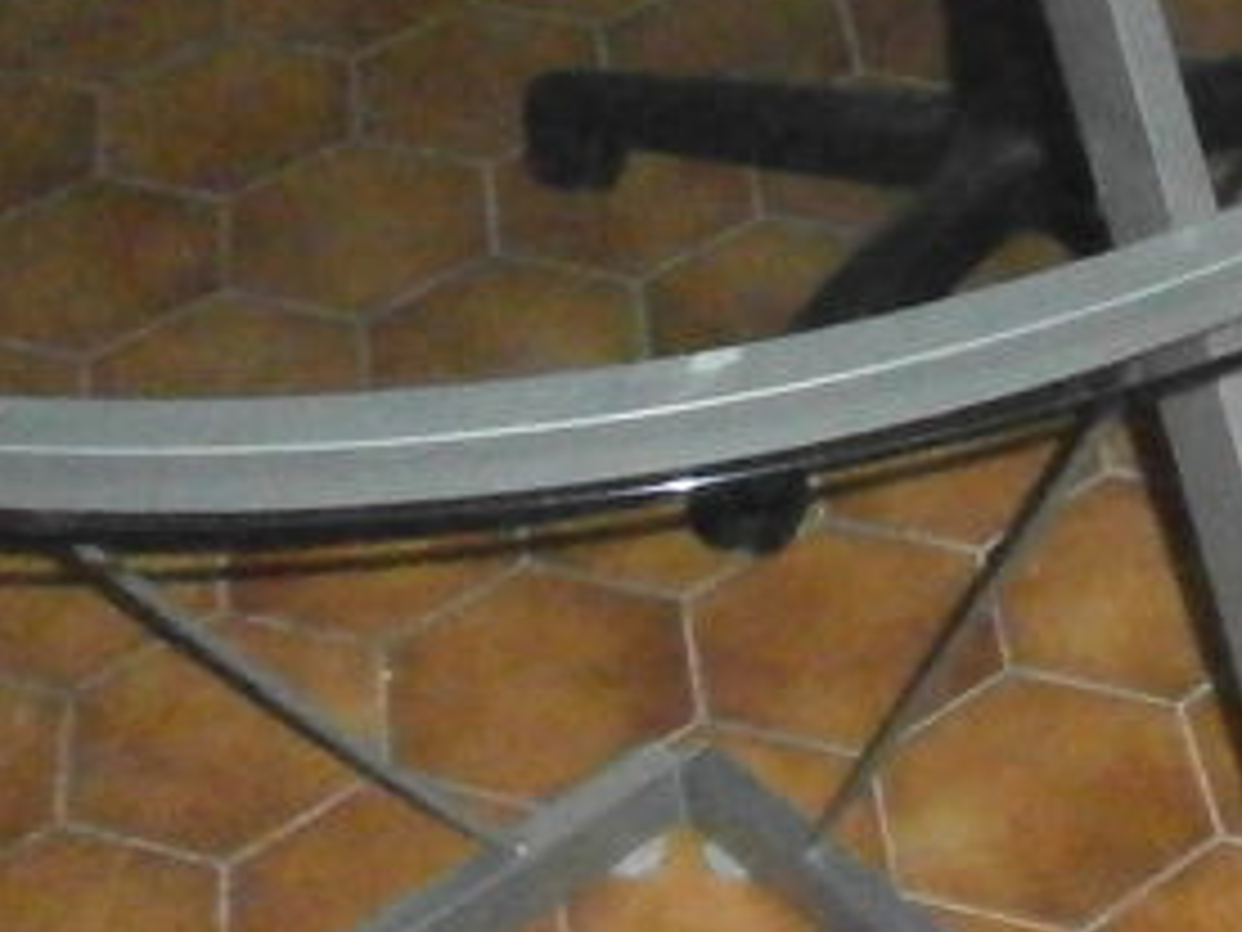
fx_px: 3516
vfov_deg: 14.7
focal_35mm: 98
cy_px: -144
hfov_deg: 19.6
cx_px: 1166
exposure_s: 1/250
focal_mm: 4.8
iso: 1600
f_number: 2.9
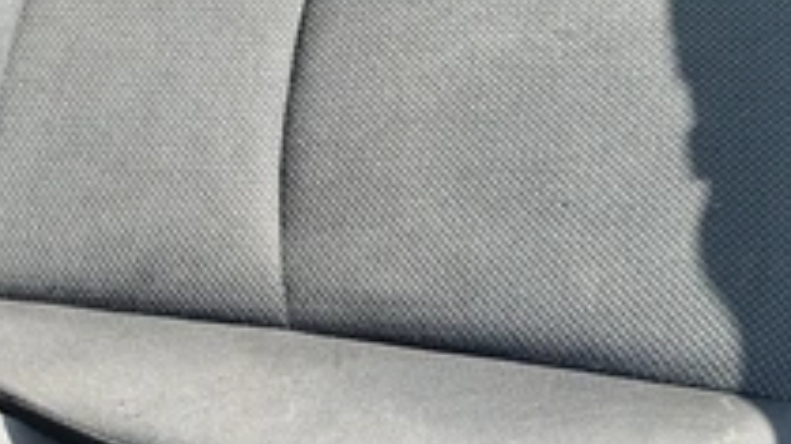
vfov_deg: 20.6
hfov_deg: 35.9
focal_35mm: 58
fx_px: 1216
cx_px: 320
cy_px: 120
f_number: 1.8
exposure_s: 1/122
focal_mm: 3
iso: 25
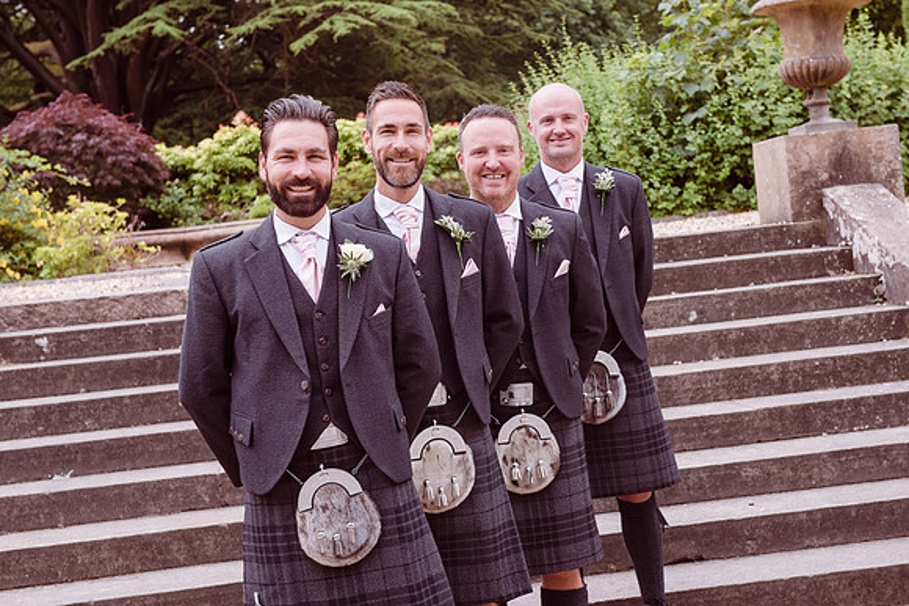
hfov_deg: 30.8
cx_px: 472
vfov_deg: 20.8
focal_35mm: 65
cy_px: 265
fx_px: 1648
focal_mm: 58
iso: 320
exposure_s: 1/400
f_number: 5.6
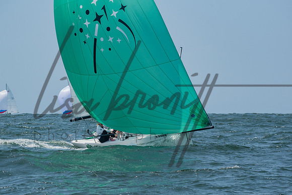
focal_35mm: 152
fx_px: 1235
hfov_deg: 13.5
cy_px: 97
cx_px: 149
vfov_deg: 9.0
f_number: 8
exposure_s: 1/1250
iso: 400
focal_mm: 98
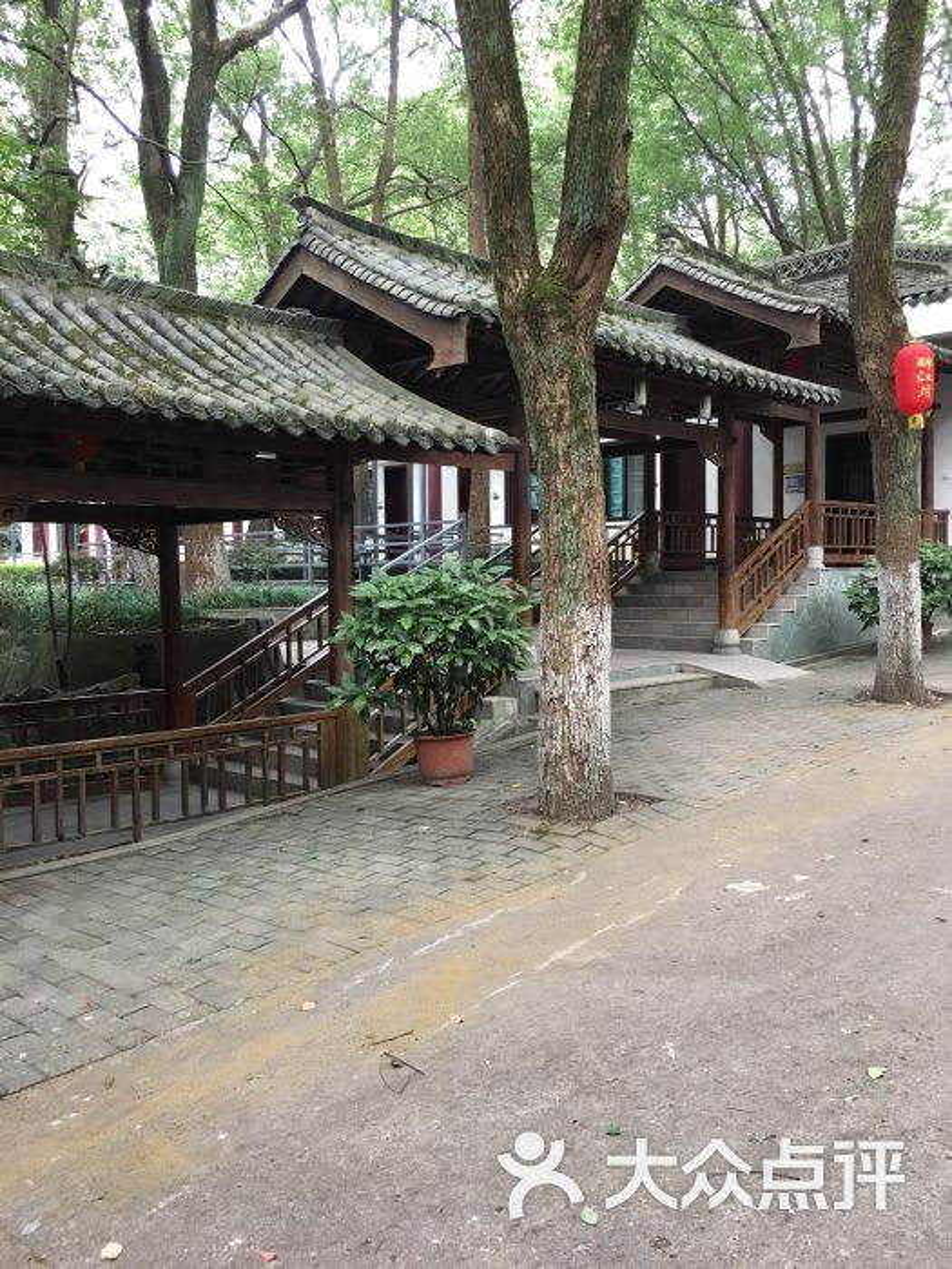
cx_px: 476
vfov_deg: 61.7
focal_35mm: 29
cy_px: 634
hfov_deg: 48.2
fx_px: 1063
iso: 50
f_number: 2.2
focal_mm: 4.15
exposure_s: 1/33
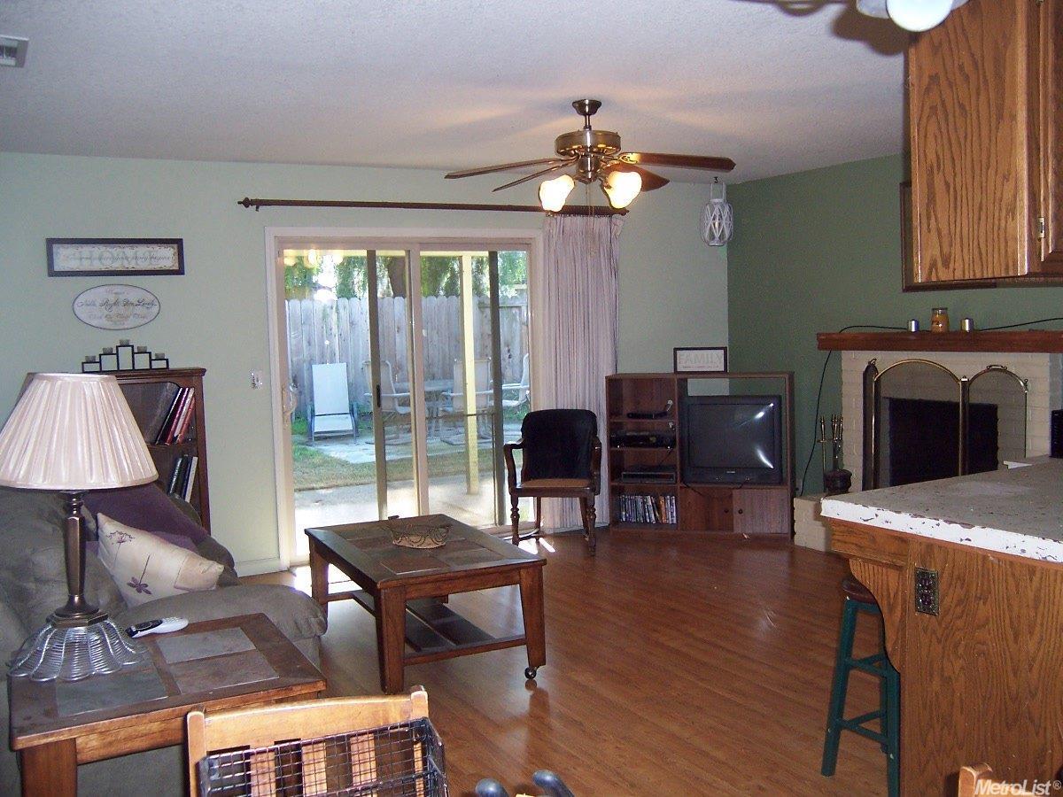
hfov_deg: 55.4
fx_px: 1013
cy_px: 398
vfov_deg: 42.9
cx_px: 532
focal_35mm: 33
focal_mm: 5.5
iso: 140
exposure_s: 1/60
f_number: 2.8
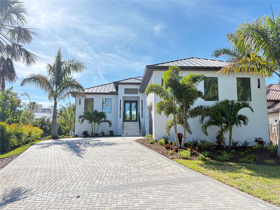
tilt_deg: +6.4
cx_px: 140
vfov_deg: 53.1
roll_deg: +0.3
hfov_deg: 67.3
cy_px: 105
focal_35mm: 26
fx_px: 210
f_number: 1.6
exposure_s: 1/1001
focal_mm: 5.96
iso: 64
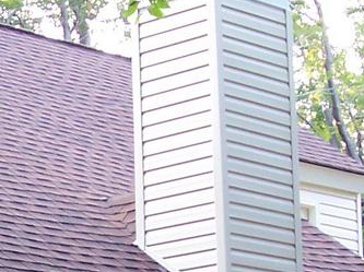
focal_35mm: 177
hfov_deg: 11.0
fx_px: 1859
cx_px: -52
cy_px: 415
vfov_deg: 8.2
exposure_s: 1/90
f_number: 3
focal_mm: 7
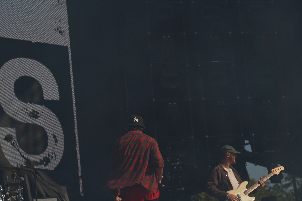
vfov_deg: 13.0
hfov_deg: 19.5
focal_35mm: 105
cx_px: 151
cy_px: 100
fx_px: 881
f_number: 8
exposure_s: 1/640
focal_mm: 105
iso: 100
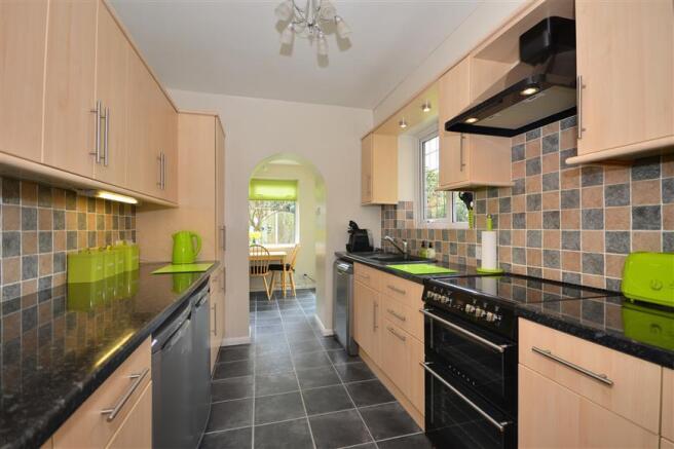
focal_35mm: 16
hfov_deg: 95.0
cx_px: 337
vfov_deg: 72.0
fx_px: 309
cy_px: 224
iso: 400
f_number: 6.3
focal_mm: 11
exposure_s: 1/125
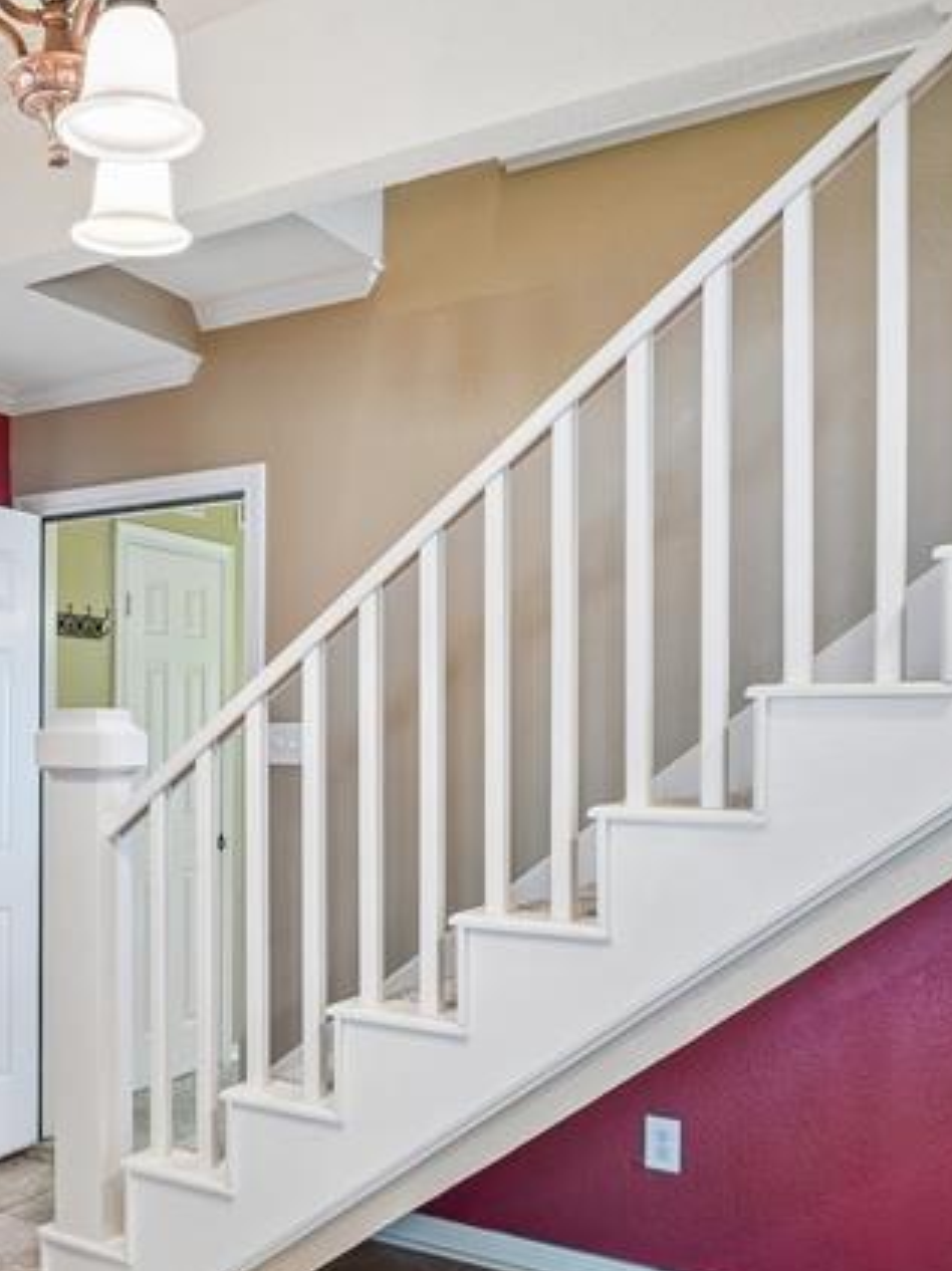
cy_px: 726
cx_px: 169
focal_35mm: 36
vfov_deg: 51.0
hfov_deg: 37.8
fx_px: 1328
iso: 400
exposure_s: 1/4
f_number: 8
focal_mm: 15.5
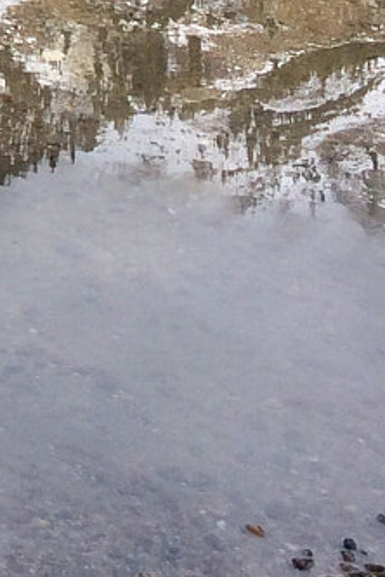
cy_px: -525
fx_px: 2326
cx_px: -558
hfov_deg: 8.6
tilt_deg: -4.6
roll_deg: -1.4
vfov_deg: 12.6
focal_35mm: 145
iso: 32
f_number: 2.2
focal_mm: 4.15
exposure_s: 1/1053
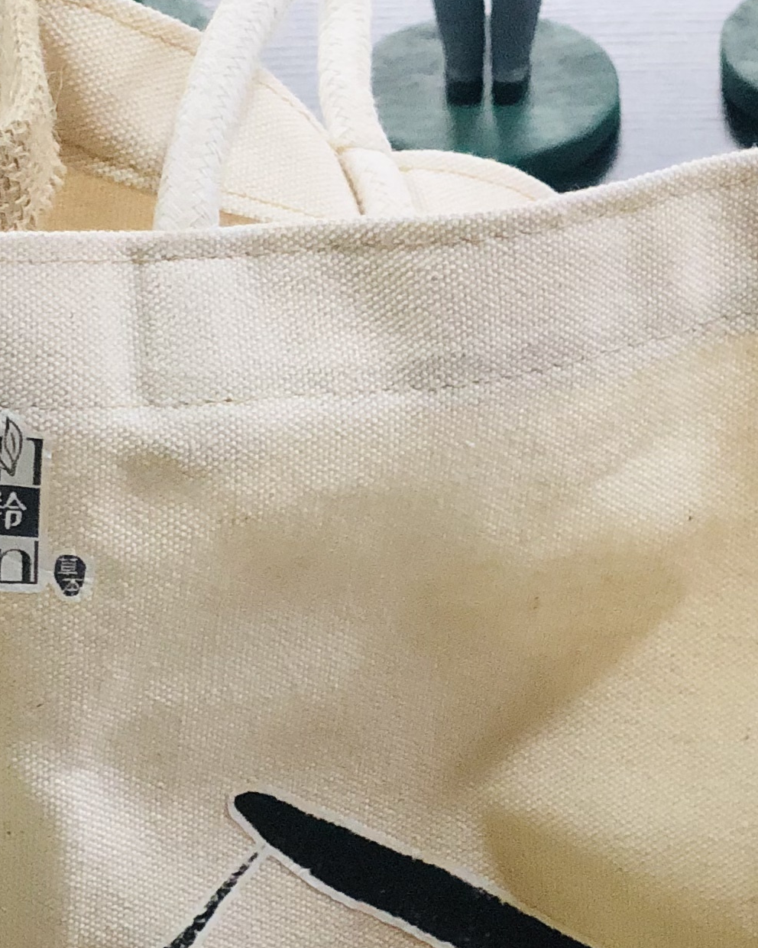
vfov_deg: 11.3
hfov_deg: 9.3
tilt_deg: -45.4
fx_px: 4627
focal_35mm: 165
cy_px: 1391
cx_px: 619
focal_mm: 6
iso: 100
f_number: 2.4
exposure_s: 1/40
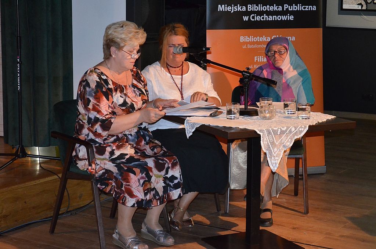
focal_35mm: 82
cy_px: 124
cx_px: 188
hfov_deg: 24.7
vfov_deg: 16.5
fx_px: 860
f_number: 5.6
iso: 3200
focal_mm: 55
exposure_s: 1/60
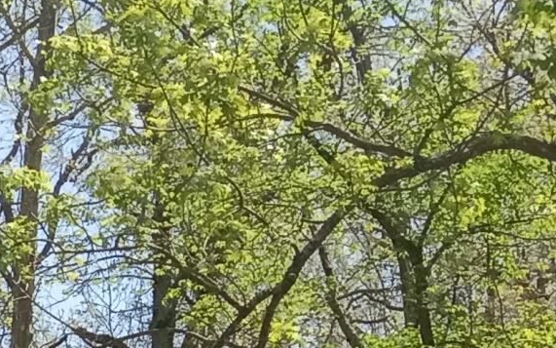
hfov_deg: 11.7
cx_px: -623
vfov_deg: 7.9
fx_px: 2364
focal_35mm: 156
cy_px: 790
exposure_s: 1/714
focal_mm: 3.71
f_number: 2.2
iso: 106
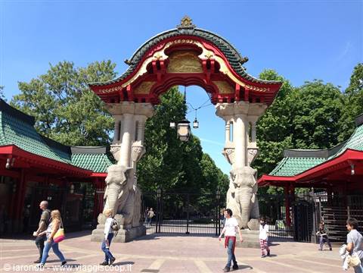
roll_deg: -2.5
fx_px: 346
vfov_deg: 42.9
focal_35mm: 33
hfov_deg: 55.4
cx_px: 182
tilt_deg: +10.3
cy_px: 136
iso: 50
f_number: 2.4
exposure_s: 1/713
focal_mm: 4.12
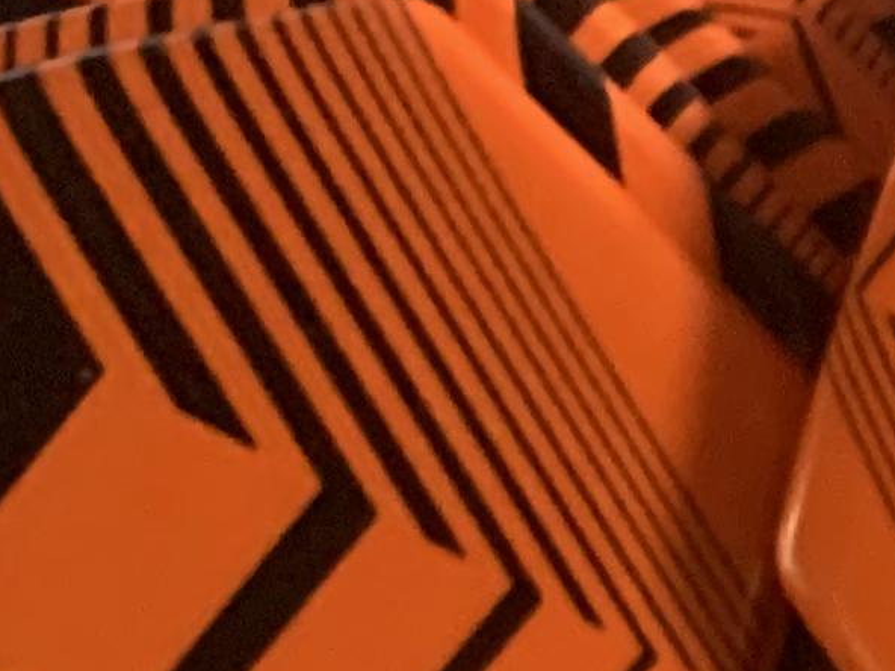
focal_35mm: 177
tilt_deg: -39.8
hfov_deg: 8.5
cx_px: 2998
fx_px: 4576
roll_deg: +0.1
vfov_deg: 7.9
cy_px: 1495
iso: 400
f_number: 1.8
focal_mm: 4.25
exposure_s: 1/48
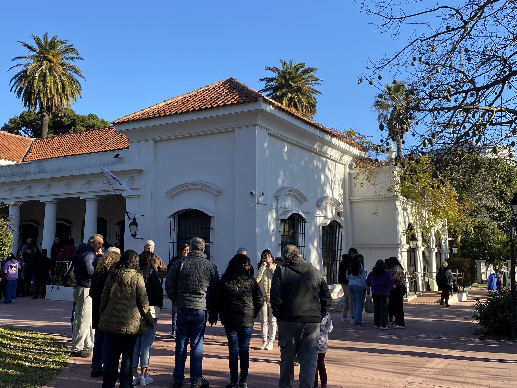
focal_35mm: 37
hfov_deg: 49.8
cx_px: 204
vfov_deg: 38.6
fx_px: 553
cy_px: 165
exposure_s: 1/1135
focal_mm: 4.25
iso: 32
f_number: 1.8
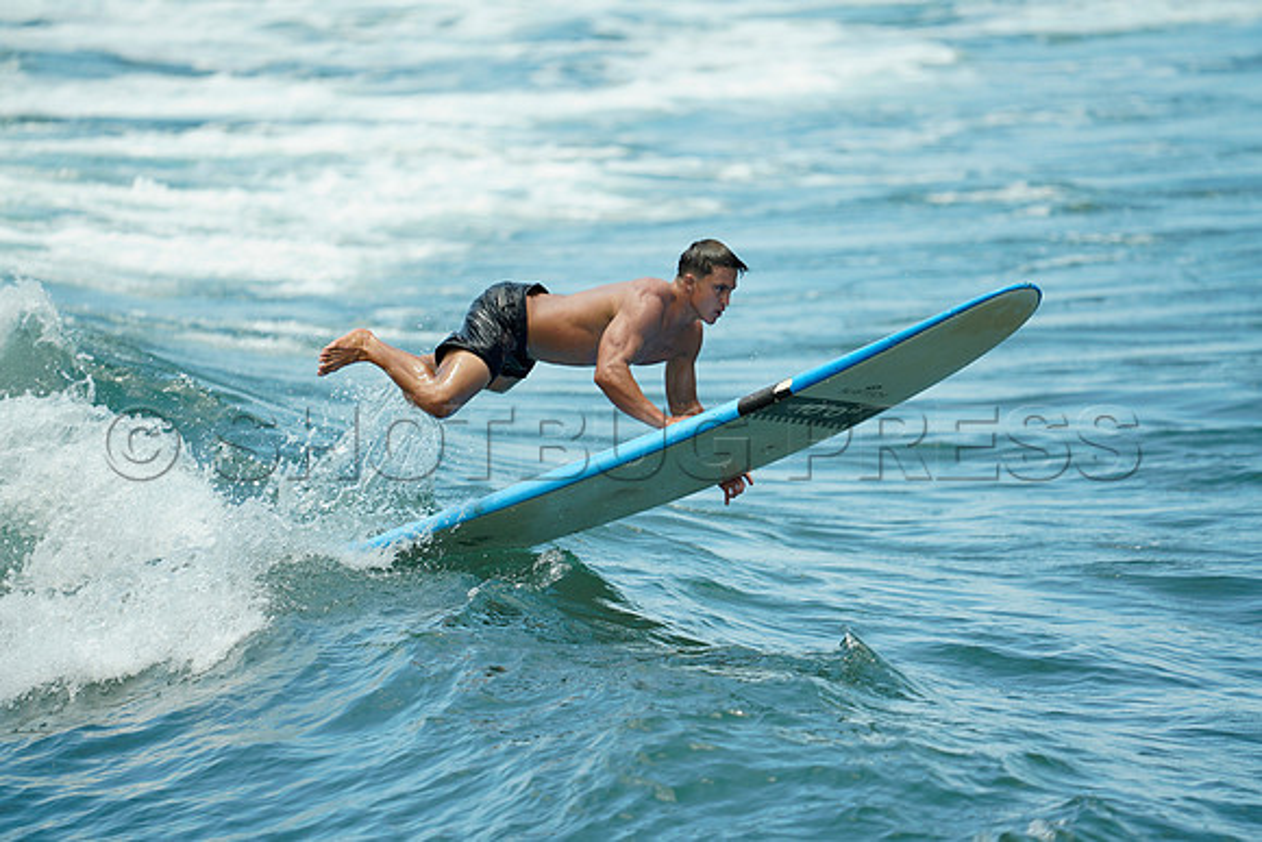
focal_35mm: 400
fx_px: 14025
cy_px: 421
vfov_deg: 3.4
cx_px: 631
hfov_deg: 5.2
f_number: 2.8
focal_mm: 400
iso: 250
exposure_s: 1/1250
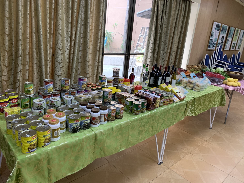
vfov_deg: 53.1
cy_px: 92
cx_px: 122
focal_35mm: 26
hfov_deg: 67.3
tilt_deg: -16.9
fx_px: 183
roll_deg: -5.0
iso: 250
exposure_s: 1/60
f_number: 1.8
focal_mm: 4.25
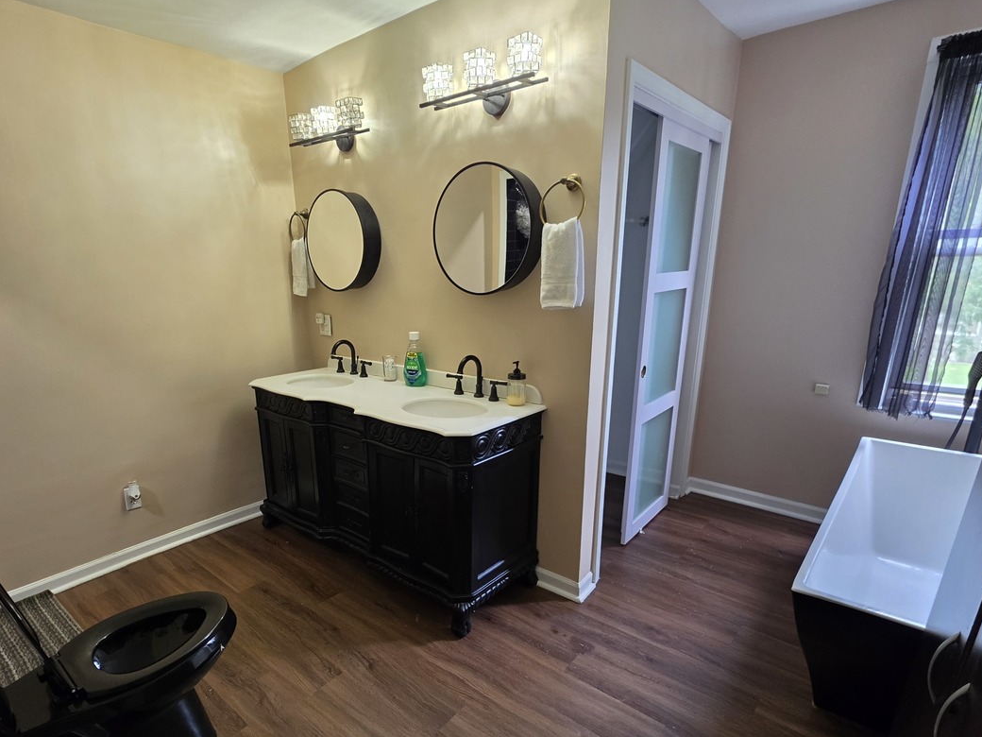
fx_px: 511
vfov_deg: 70.9
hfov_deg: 87.4
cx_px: 437
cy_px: 439
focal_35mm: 18
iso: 160
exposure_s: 1/60
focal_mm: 2.2
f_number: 1.9
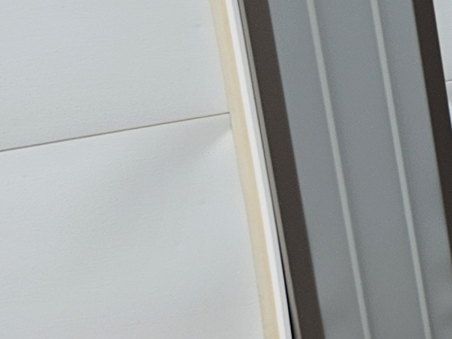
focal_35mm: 133
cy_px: 89
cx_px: 1273
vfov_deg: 11.1
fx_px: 1737
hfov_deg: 10.9
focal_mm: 5.4
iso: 25
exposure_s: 1/585
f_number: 1.8
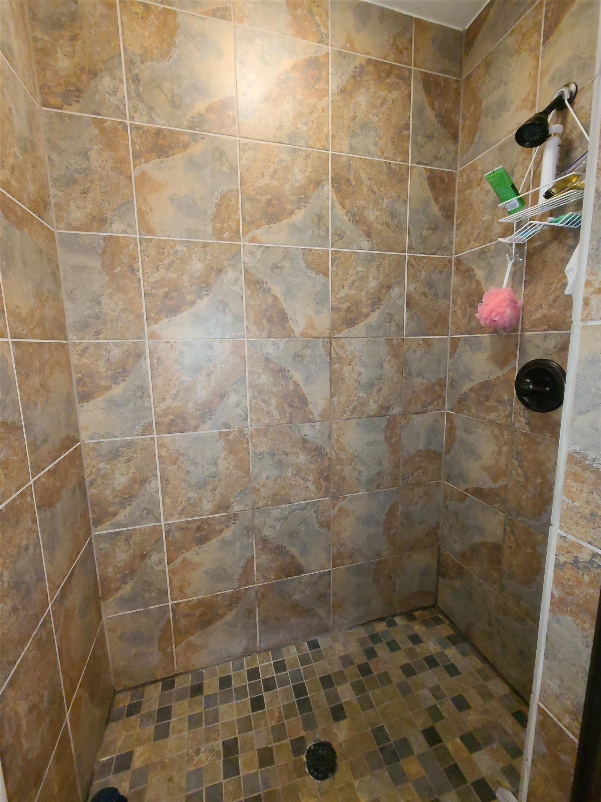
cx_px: 300
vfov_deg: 106.2
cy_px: 401
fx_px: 301
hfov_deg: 89.9
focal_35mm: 13
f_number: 2.2
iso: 500
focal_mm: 2.2
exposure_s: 1/29
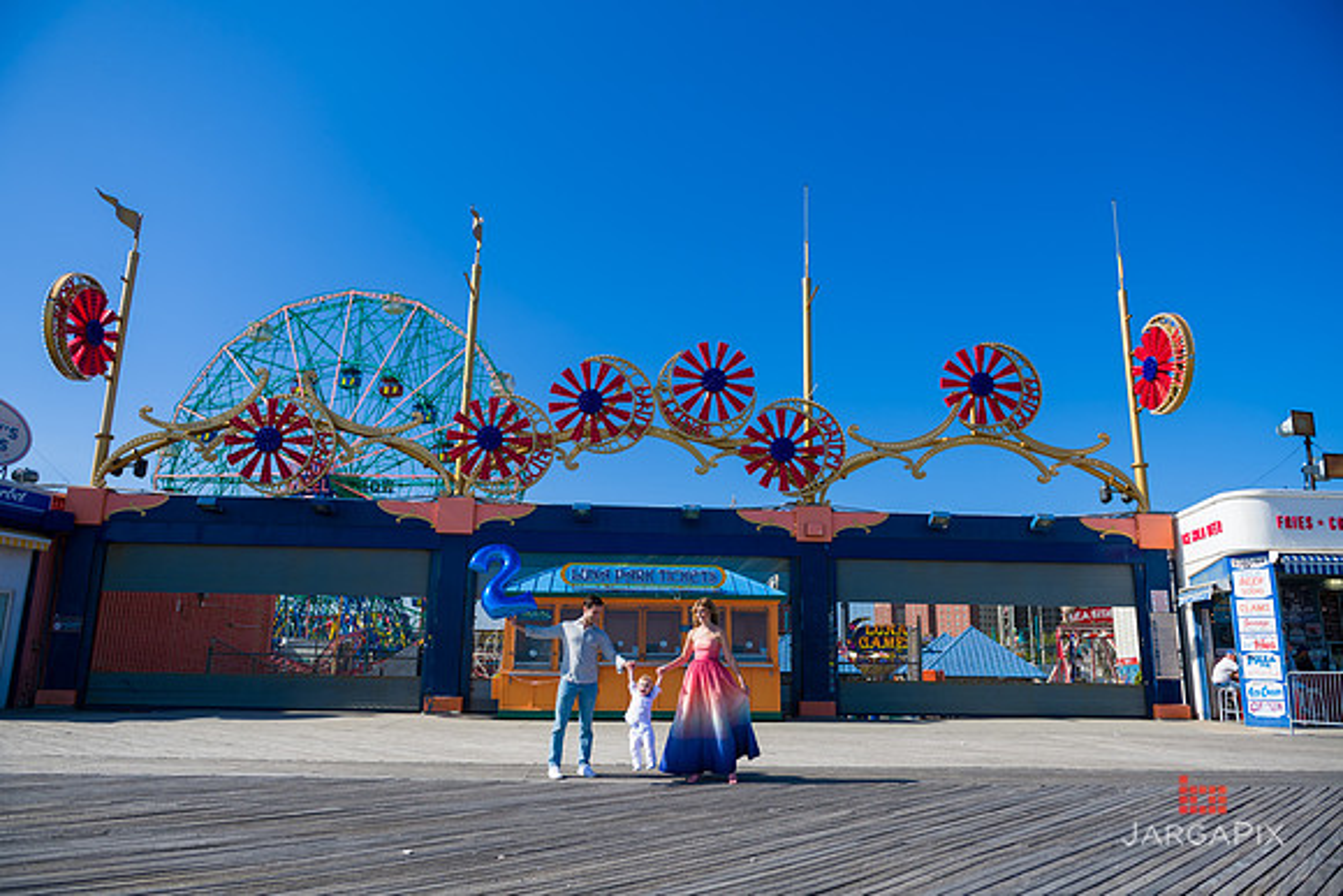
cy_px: 448
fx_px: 896
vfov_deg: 53.2
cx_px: 672
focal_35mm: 24
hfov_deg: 73.7
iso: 200
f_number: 5
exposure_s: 1/1600
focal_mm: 24
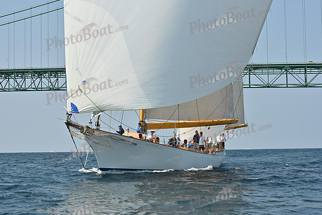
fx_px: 662
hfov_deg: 27.3
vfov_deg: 18.4
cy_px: 112
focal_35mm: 74
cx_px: 159
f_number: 10
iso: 320
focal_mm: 70
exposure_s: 1/1250
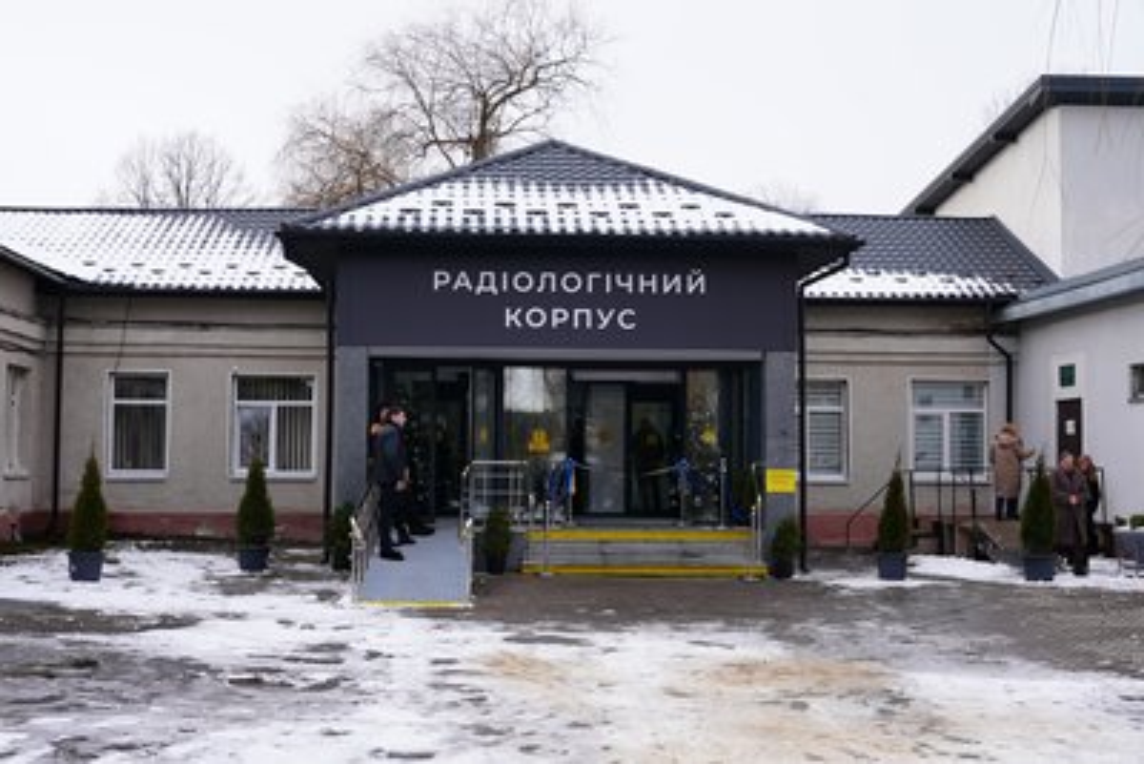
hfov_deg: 41.1
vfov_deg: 28.1
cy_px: 382
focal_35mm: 48
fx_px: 1526
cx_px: 572
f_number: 5.6
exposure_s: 1/80
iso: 80
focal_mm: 32
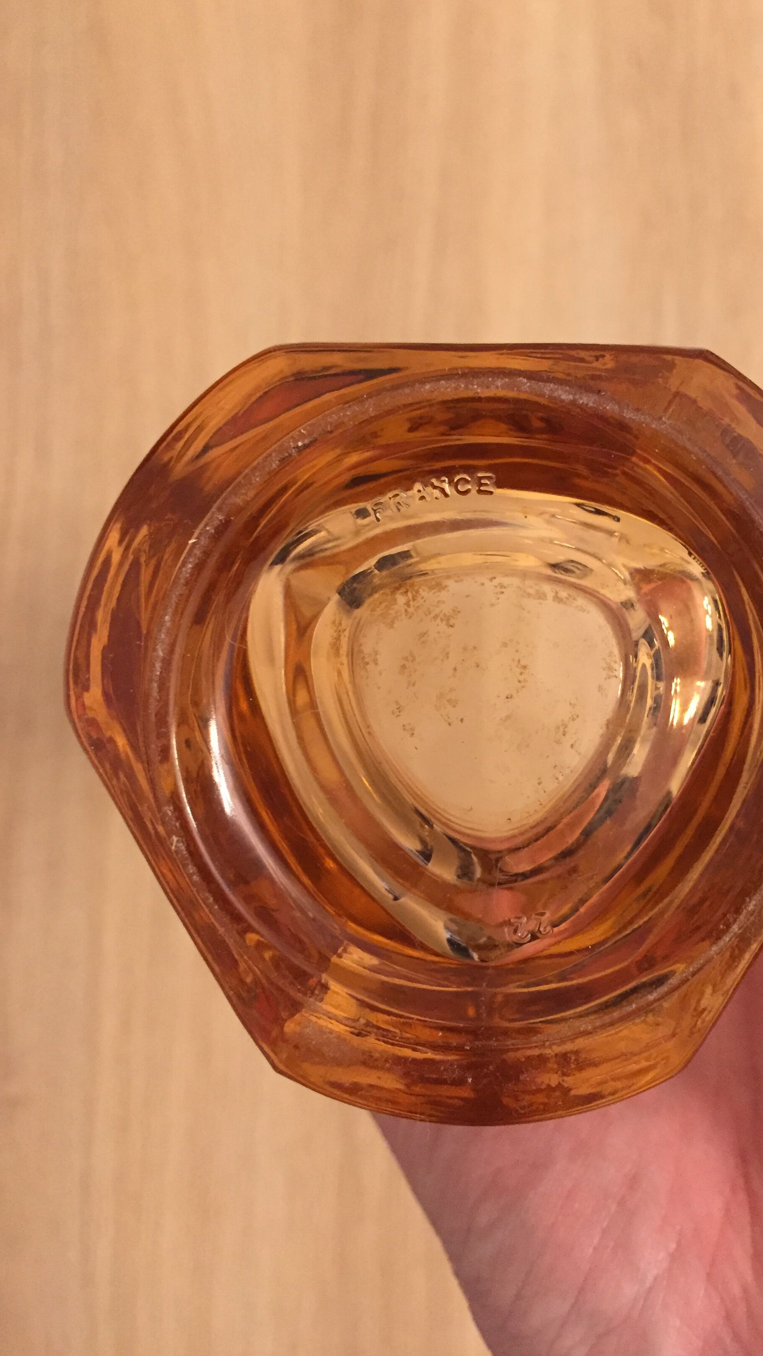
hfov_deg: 36.4
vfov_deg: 61.0
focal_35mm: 32
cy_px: 673
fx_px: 1151
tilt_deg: -85.7
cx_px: 484
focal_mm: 4.15
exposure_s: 1/25
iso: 250
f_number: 2.2
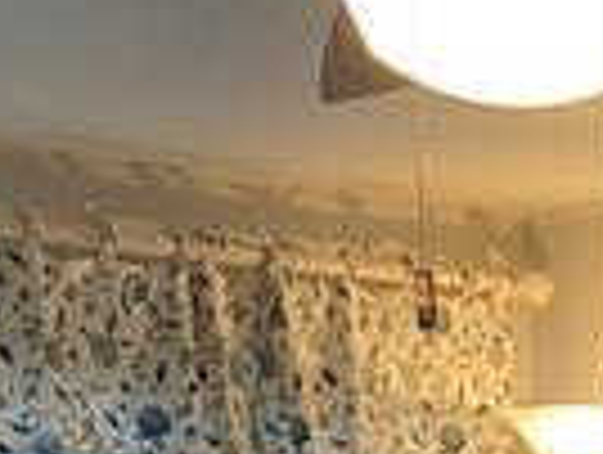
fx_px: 2164
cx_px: 734
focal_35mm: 124
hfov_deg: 15.3
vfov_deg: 10.5
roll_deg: +1.2
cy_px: 1052
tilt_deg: -14.3
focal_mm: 4.25
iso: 100
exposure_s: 1/60
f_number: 1.8
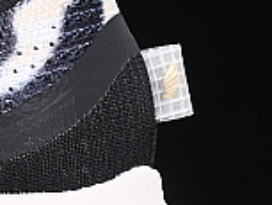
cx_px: -396
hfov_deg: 3.8
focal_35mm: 508
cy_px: 36
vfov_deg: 2.9
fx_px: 3995
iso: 160
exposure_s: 1/60
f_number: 6.3
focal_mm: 50
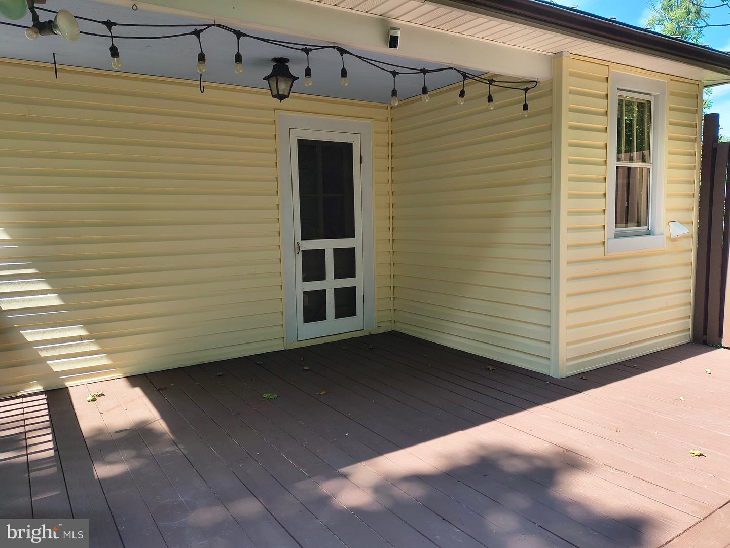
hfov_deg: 69.4
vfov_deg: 54.9
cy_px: 274
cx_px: 365
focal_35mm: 25
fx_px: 527
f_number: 1.7
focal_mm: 4.68
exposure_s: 1/245
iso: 100
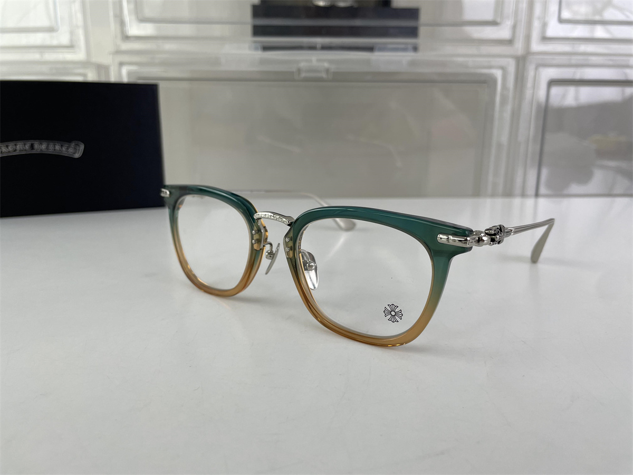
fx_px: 475
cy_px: 238
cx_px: 316
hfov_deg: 67.3
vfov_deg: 53.1
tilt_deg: -14.7
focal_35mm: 26
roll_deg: +0.0
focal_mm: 4.2
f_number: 1.6
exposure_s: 1/203
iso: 32
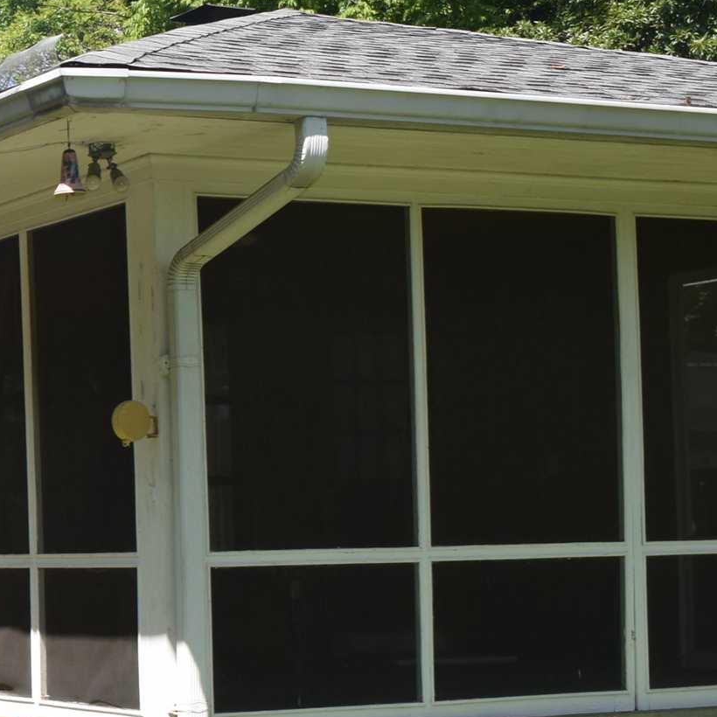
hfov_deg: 17.3
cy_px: 555
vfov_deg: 20.0
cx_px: -484
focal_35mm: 86
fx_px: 2015
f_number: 7.1
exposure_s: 1/200
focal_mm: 18
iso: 100
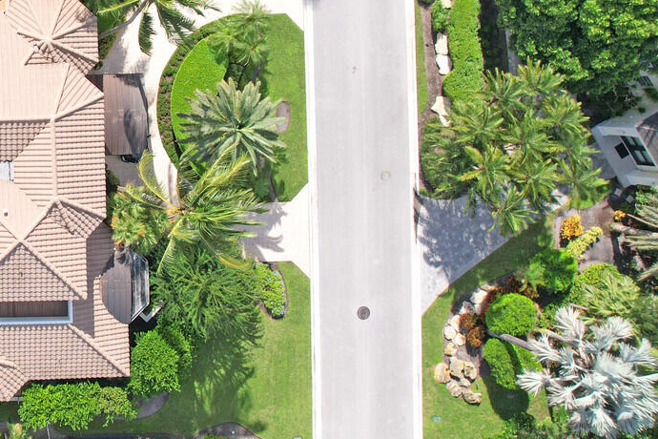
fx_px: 932
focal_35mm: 51
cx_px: -53
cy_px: 106
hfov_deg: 34.1
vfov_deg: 26.1
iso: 100
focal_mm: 8.38
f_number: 2.8
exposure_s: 1/1250
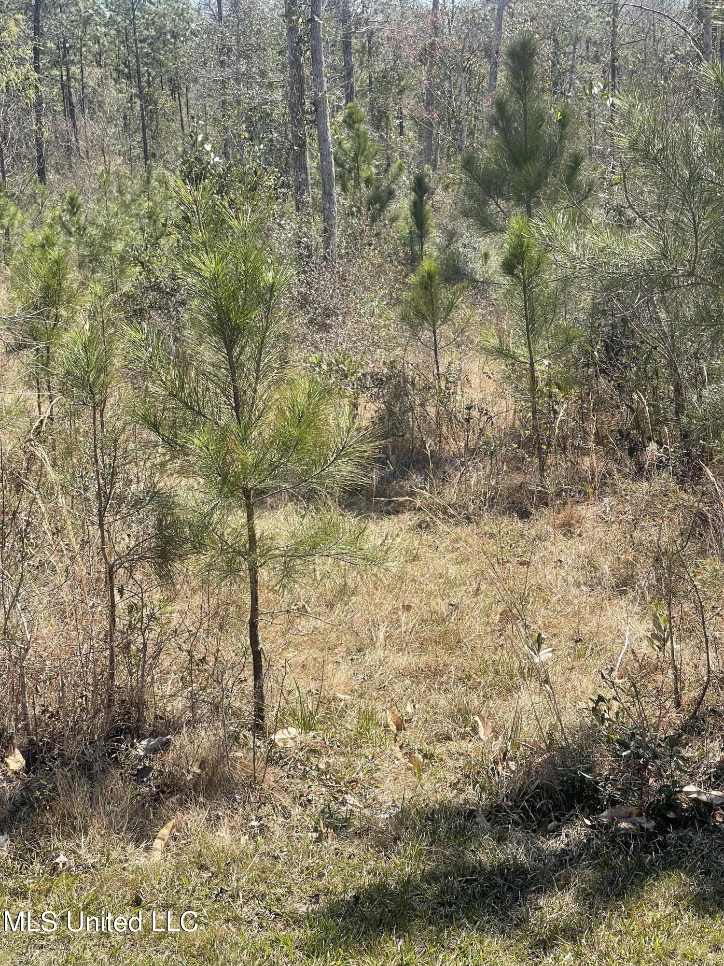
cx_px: 362
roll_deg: +3.1
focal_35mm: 64
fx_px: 1785
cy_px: 483
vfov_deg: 30.3
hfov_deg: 22.9
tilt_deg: -11.5
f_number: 2.2
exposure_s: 1/536
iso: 20
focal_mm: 7.5
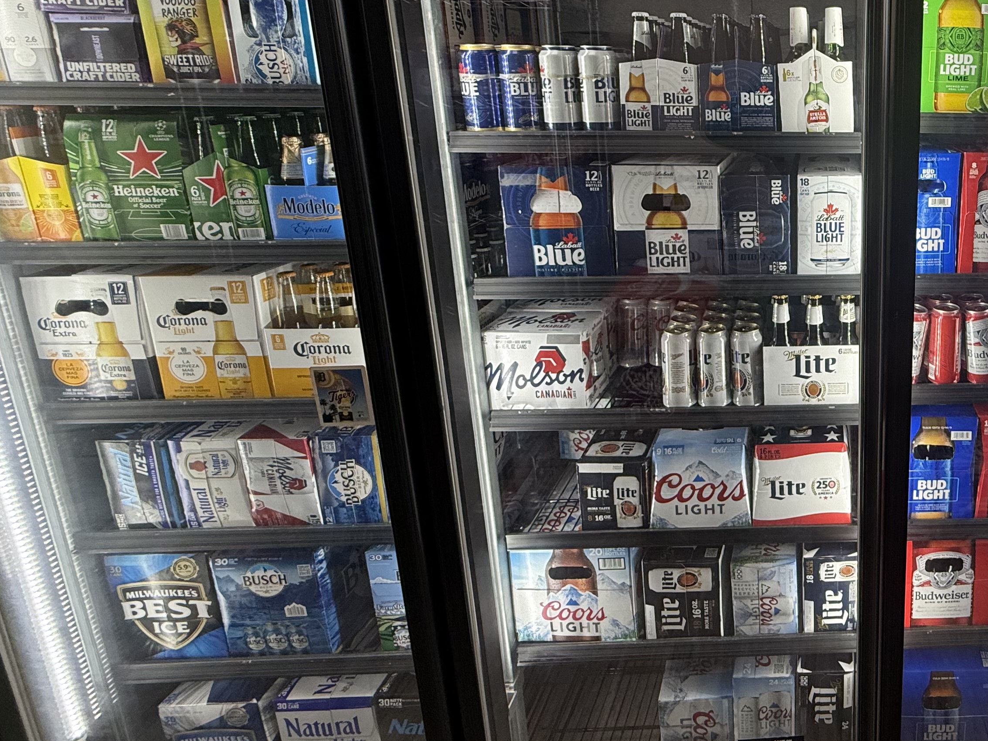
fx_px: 713
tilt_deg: -12.7
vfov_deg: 53.4
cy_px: 225
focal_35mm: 25
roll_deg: -0.8
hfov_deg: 60.2
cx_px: 867
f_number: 2.2
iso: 160
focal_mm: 2.22
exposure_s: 1/120
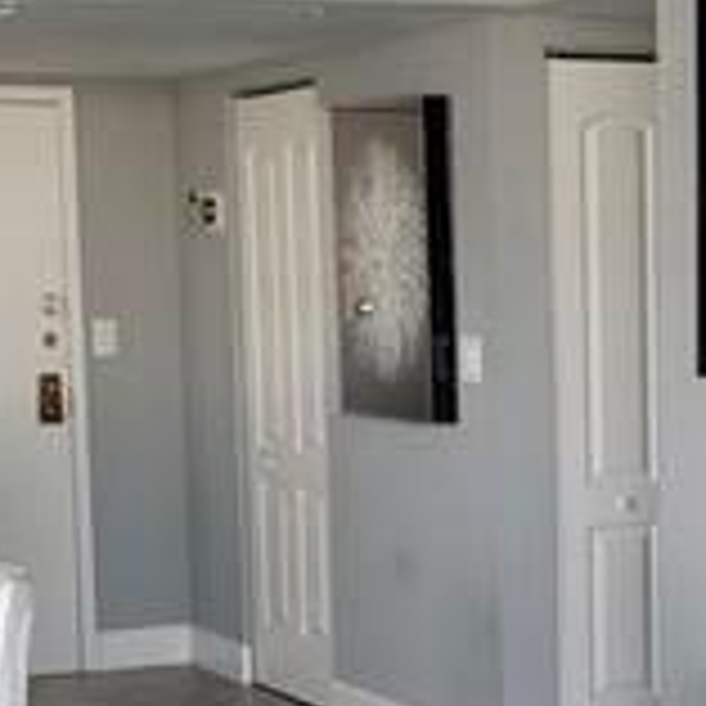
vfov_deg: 14.7
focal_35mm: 117
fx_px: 2700
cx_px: 719
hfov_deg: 14.6
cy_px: 652
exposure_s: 1/100
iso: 100
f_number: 2.4
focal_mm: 4.3
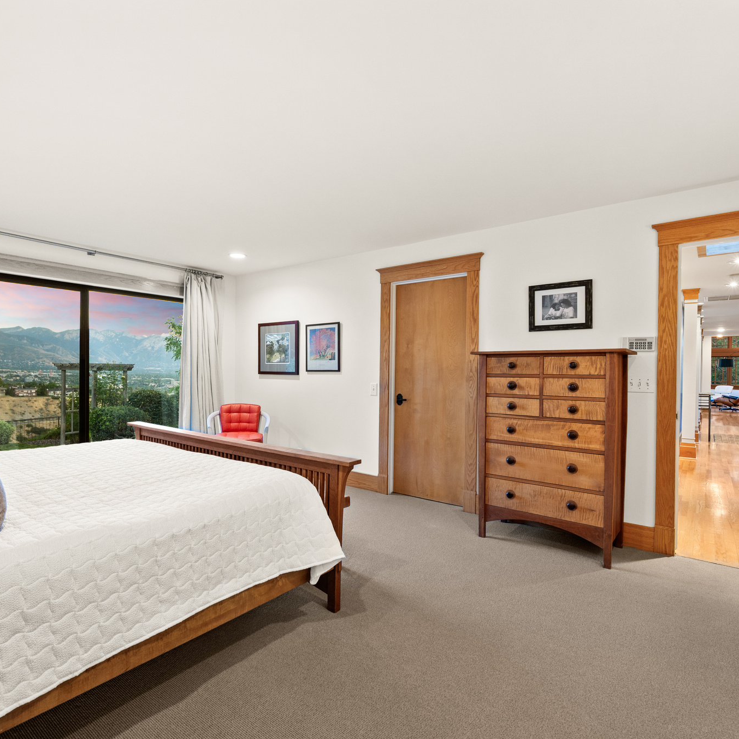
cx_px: 325
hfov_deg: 80.4
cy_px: 369
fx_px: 435
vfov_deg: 80.7
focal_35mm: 18
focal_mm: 14
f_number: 7.1
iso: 500
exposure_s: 1/5
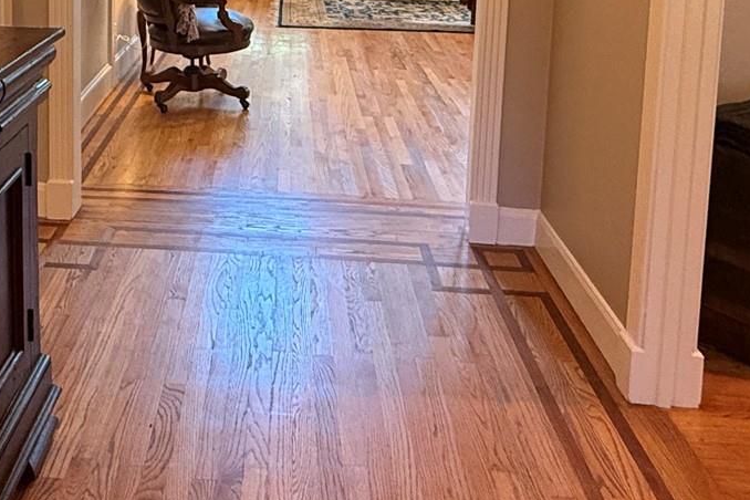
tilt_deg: -6.1
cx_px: 213
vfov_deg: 28.2
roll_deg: -1.1
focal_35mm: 44
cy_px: -28
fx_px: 917
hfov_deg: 43.5
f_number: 2.2
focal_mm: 2.22
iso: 250
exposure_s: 1/60
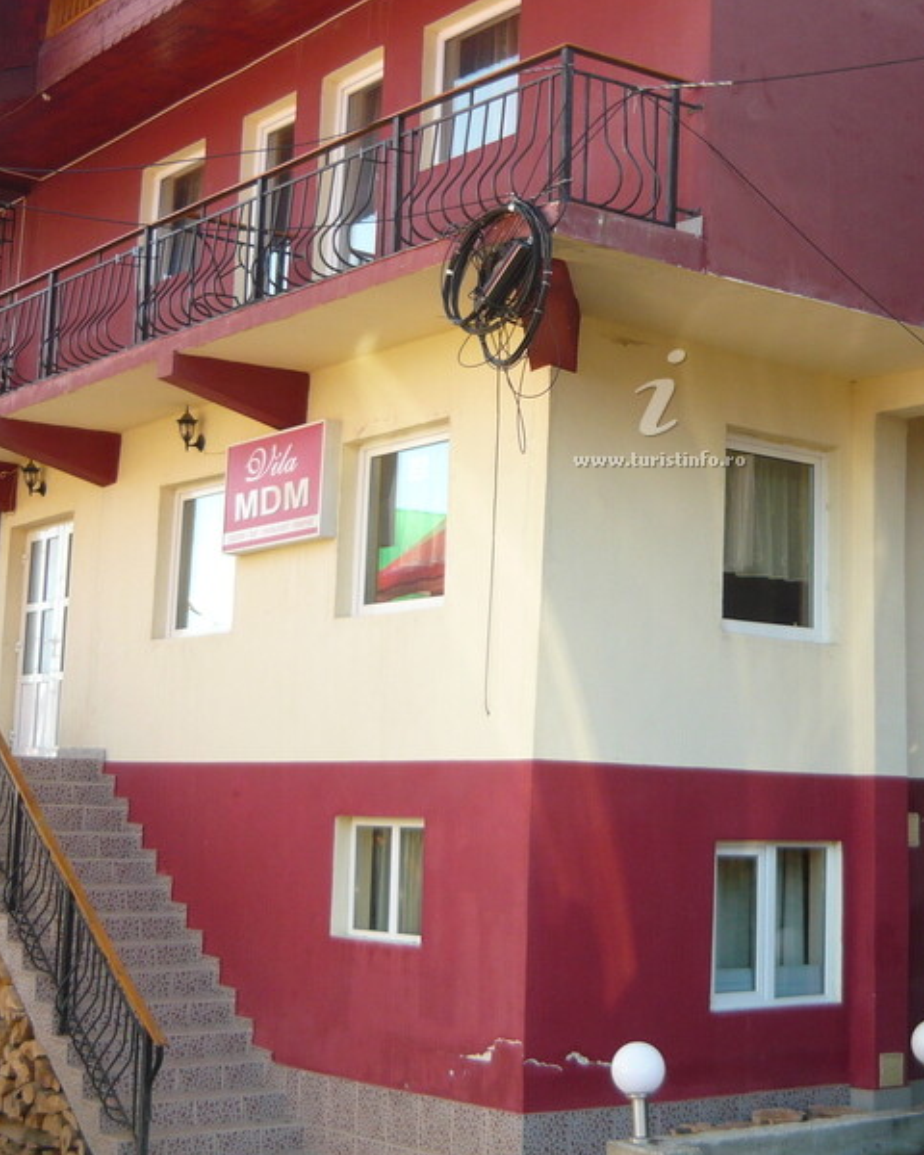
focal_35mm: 55
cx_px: 676
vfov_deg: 33.9
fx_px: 1880
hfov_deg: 27.3
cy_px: 422
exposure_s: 1/125
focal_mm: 5.5
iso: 100
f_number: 2.8
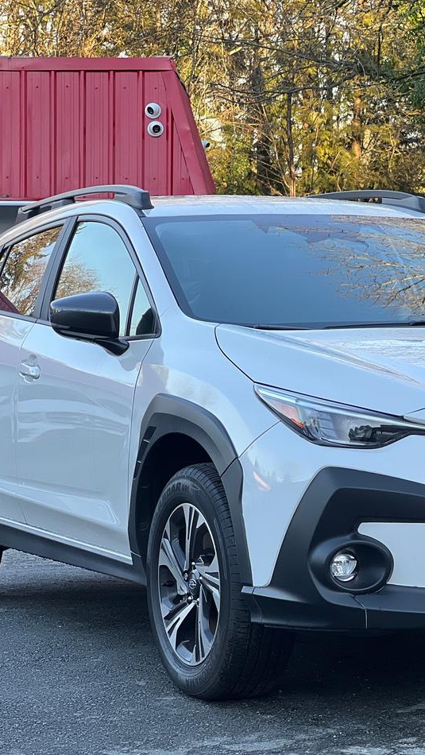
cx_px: 378
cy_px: 378
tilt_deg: -4.2
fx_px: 2262
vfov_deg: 18.9
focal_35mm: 113
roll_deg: +0.8
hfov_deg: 10.7
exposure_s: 1/121
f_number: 2.8
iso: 40
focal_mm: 9
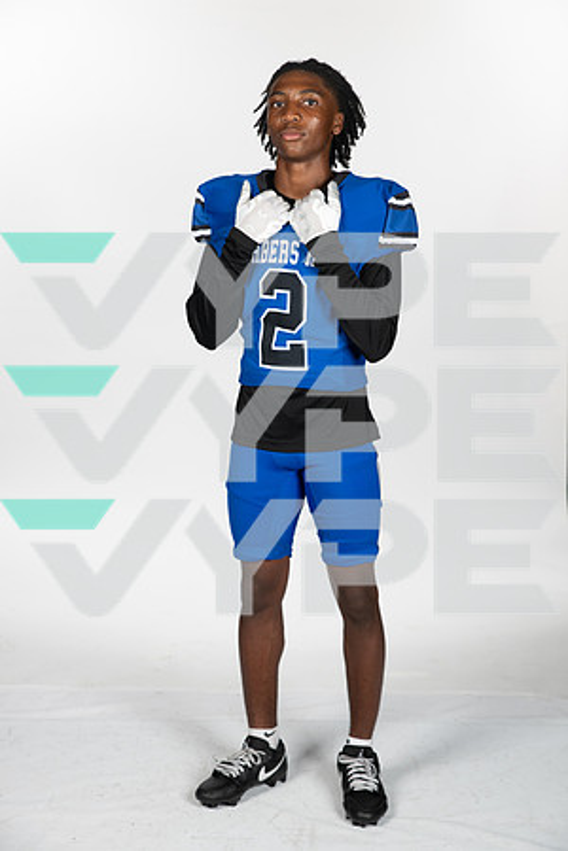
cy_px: 426
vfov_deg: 31.0
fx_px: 1538
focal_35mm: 65
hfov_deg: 20.9
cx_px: 284
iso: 250
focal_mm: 65
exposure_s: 1/400
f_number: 7.1
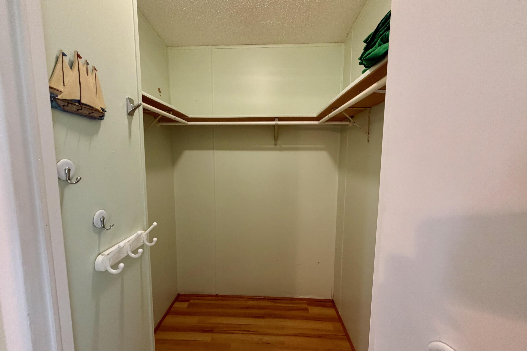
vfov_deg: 77.3
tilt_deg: -6.6
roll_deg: -0.2
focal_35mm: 15
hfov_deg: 100.4
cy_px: 179
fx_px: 220
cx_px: 258
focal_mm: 2.22
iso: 320
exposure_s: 1/60
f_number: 2.2
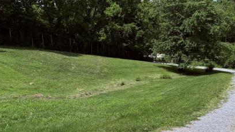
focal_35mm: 43
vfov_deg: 27.4
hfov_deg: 47.3
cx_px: 132
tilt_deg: -15.0
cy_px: 94
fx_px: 268
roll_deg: +0.7
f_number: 1.78
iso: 80
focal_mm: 6.76
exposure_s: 1/5319
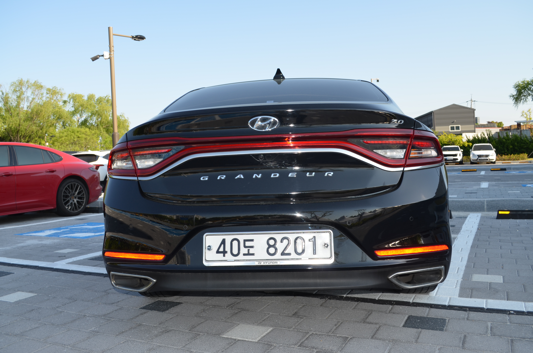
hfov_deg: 57.3
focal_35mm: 33
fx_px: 488
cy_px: 176
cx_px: 266
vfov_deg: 39.8
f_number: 7.1
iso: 100
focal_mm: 22
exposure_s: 1/200
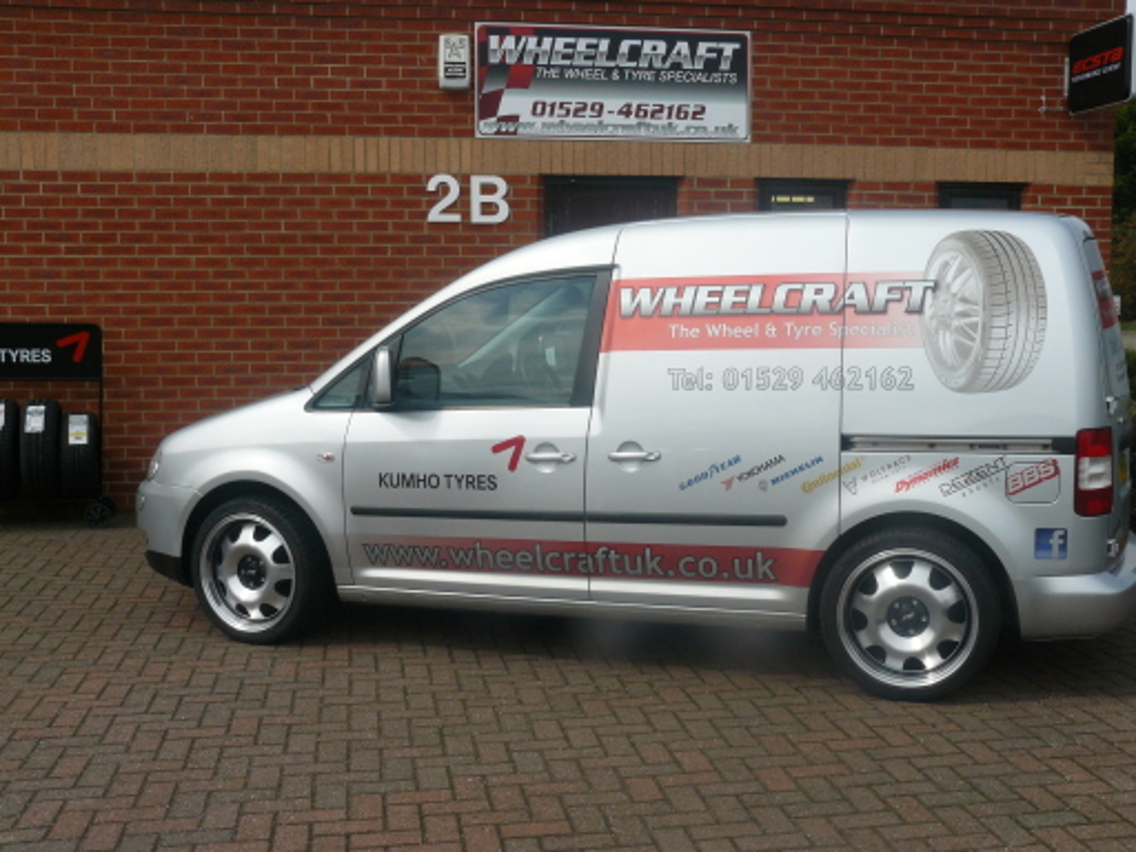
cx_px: 568
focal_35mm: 42
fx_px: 1378
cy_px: 426
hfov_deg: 44.8
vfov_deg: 34.3
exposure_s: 1/400
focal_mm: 7
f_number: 6.3
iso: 100
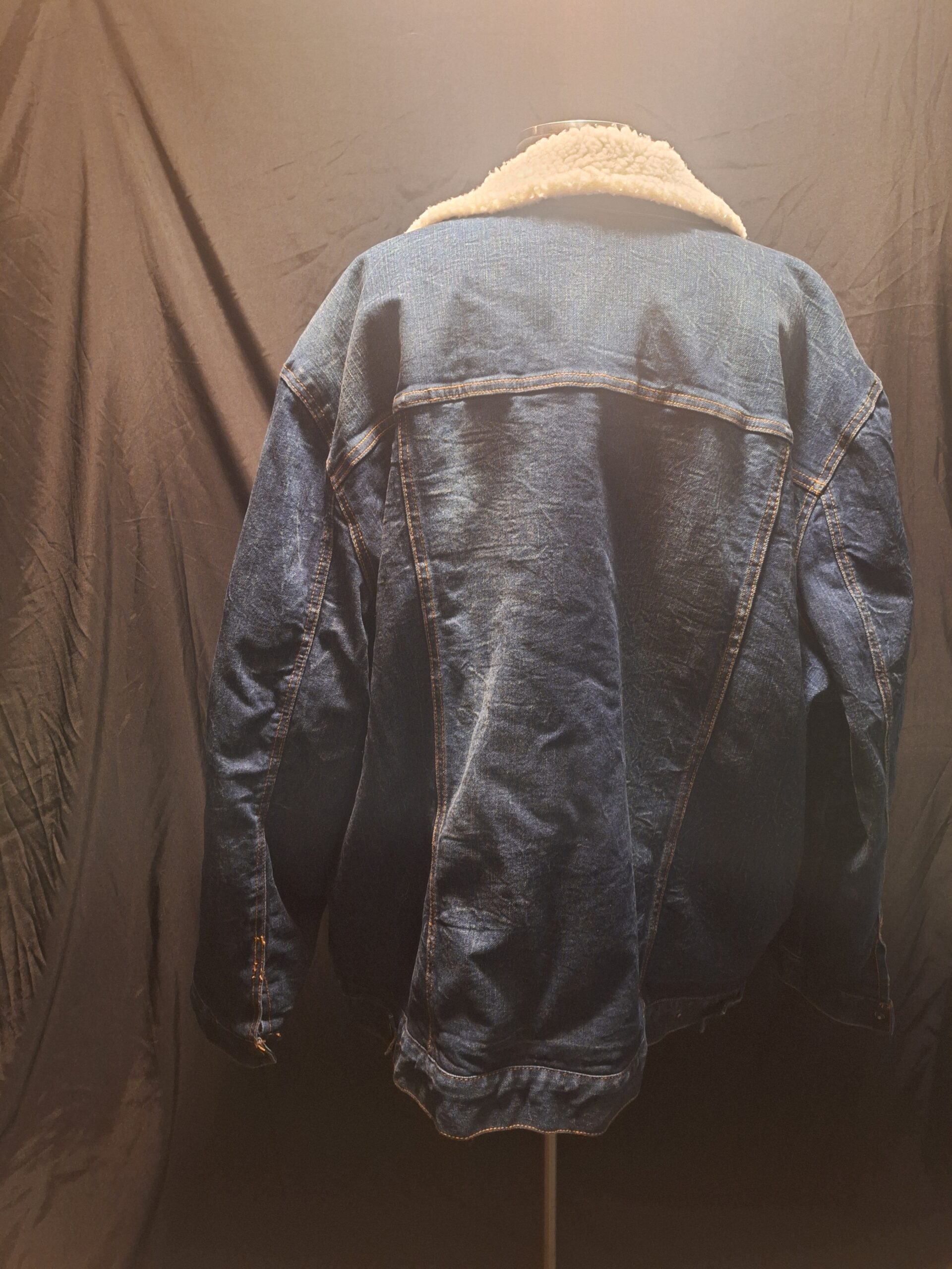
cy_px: 634
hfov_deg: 58.9
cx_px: 476
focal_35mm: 23
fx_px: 843
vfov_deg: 73.9
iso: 500
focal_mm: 5.54
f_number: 1.8
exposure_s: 1/20
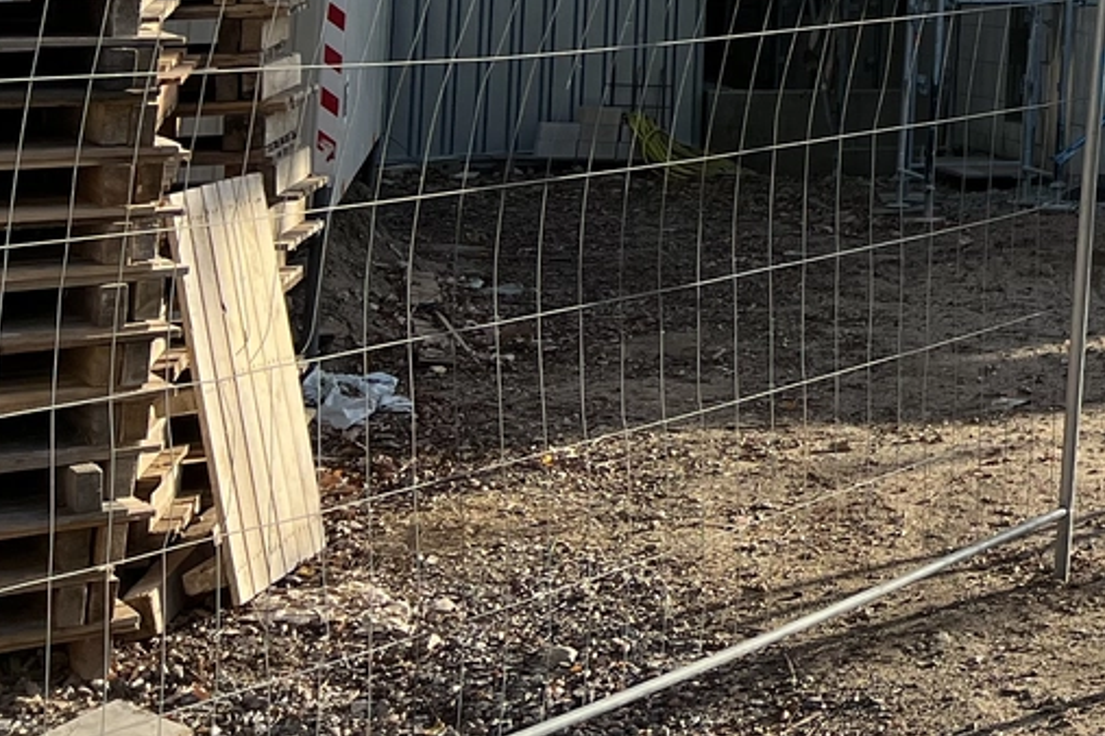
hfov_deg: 21.6
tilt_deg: +8.9
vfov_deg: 15.7
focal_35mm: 80
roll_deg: -0.2
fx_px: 2455
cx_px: 1619
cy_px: -369
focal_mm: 5.7
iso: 50
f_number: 1.5
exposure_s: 1/2208
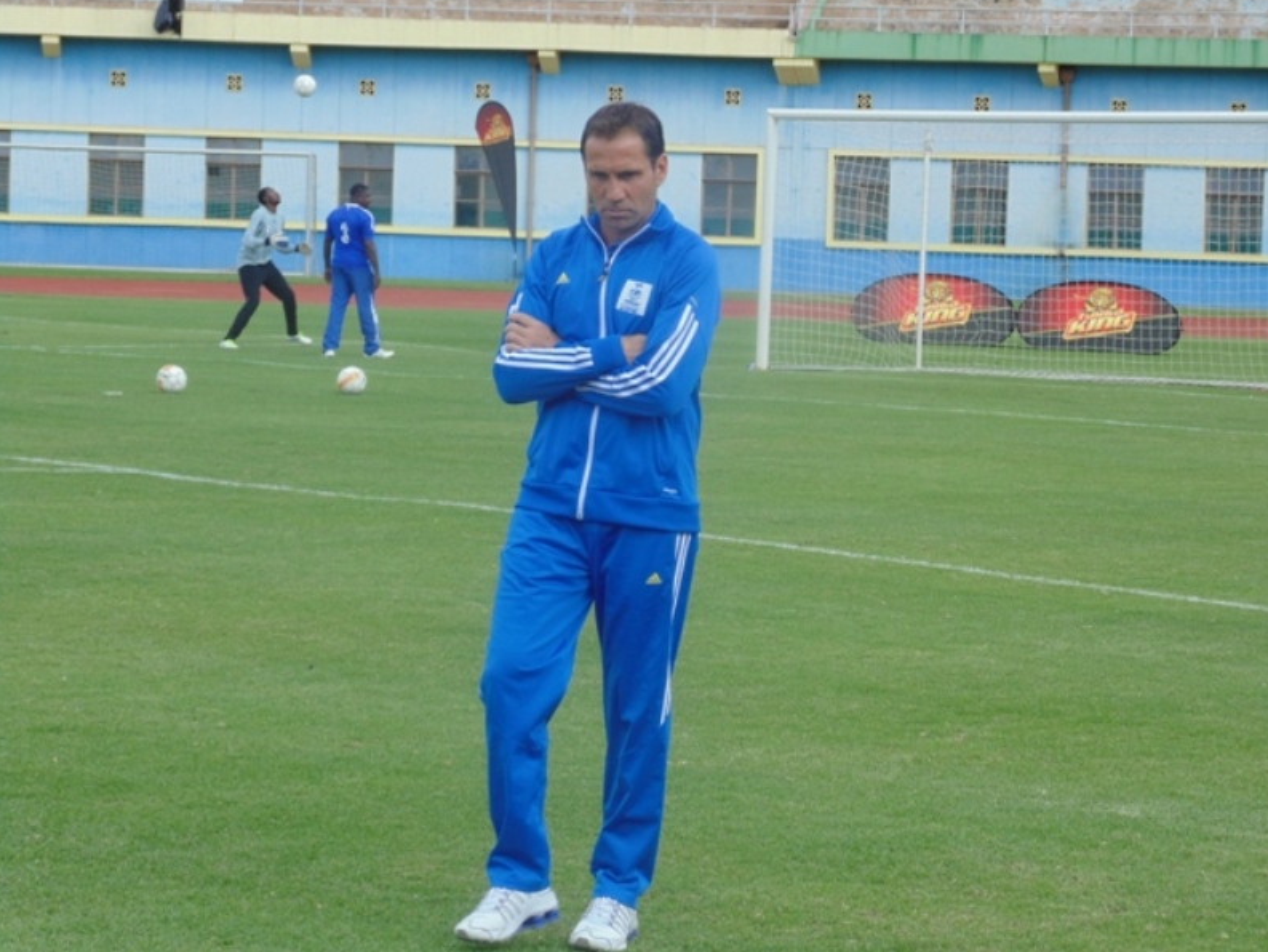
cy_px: 474
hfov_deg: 16.4
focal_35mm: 120
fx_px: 4396
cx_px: 635
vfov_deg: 12.4
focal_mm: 21.3
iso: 80
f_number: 4.8
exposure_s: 1/200
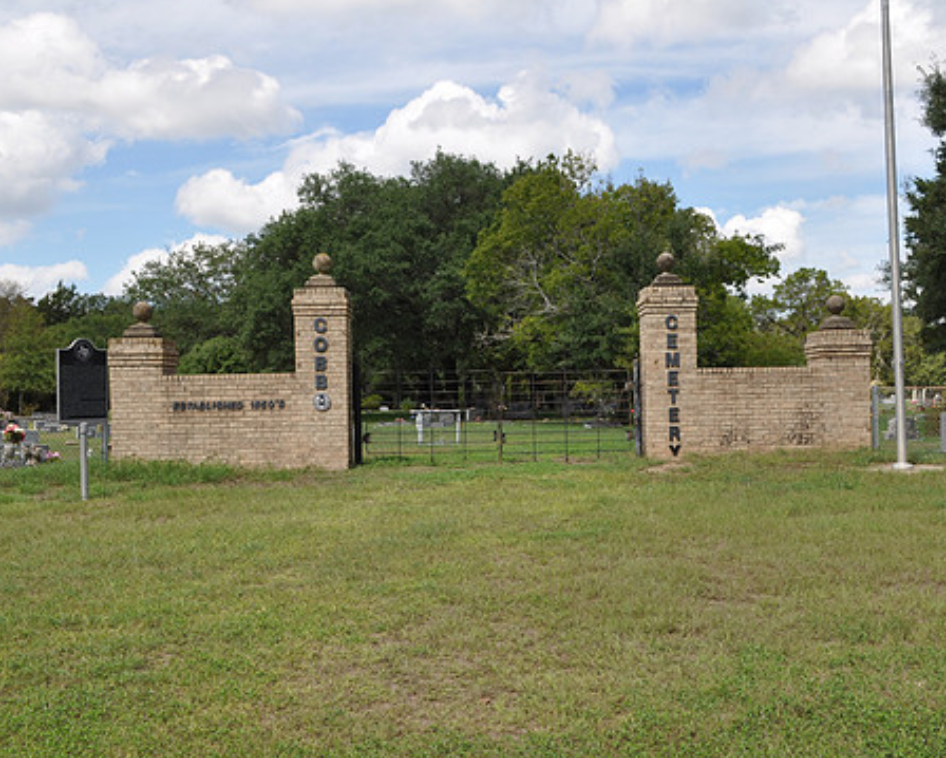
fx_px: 1121
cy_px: 381
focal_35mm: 40
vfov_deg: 37.4
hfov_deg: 45.5
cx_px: 564
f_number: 11
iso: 200
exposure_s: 1/125
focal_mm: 22
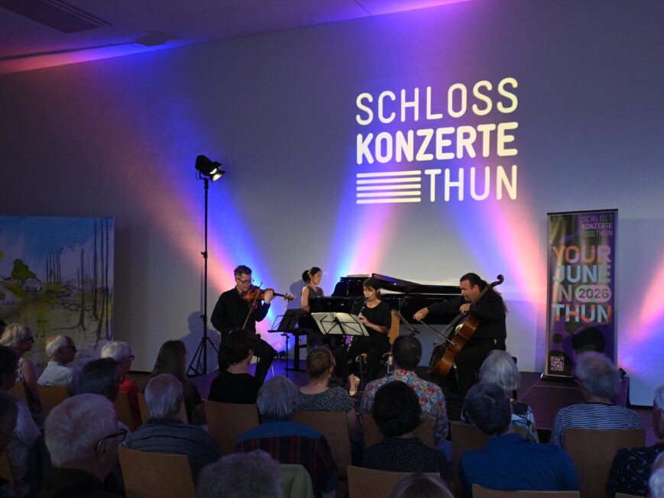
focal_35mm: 34
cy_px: 255
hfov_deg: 53.8
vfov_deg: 41.8
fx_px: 652
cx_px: 379
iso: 2000
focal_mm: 20
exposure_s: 1/125
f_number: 3.8
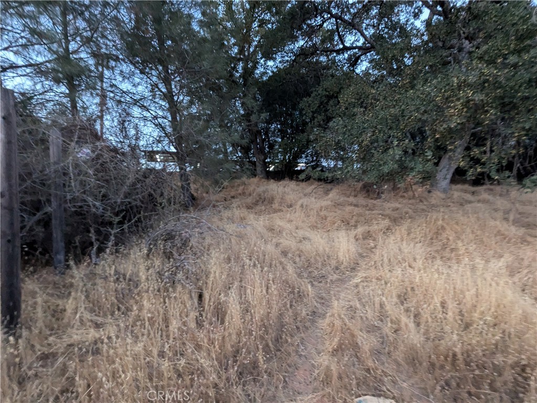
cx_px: 268
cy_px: 202
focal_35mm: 16
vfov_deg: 78.1
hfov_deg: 94.5
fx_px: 248
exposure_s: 1/23.8
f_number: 2.2
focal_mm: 2.22
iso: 478
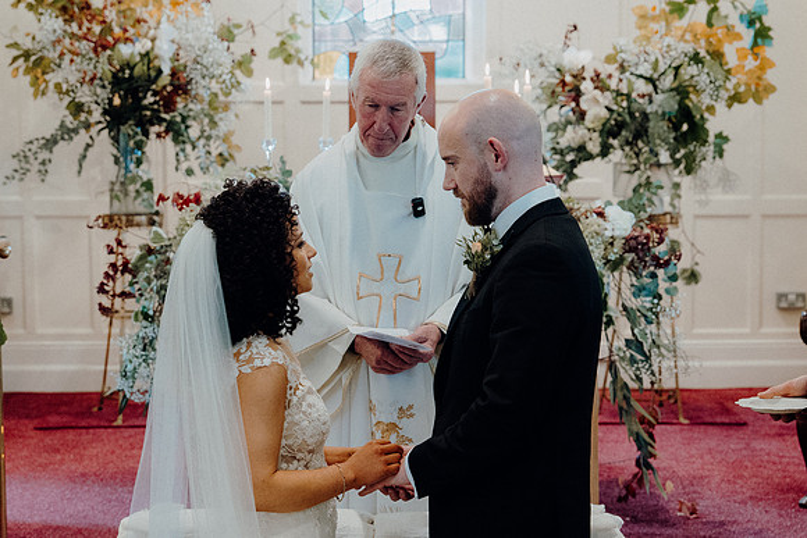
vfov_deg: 18.2
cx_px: 404
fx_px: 1682
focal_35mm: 75
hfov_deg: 27.0
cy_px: 269
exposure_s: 1/160
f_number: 3.5
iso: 2500
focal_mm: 50
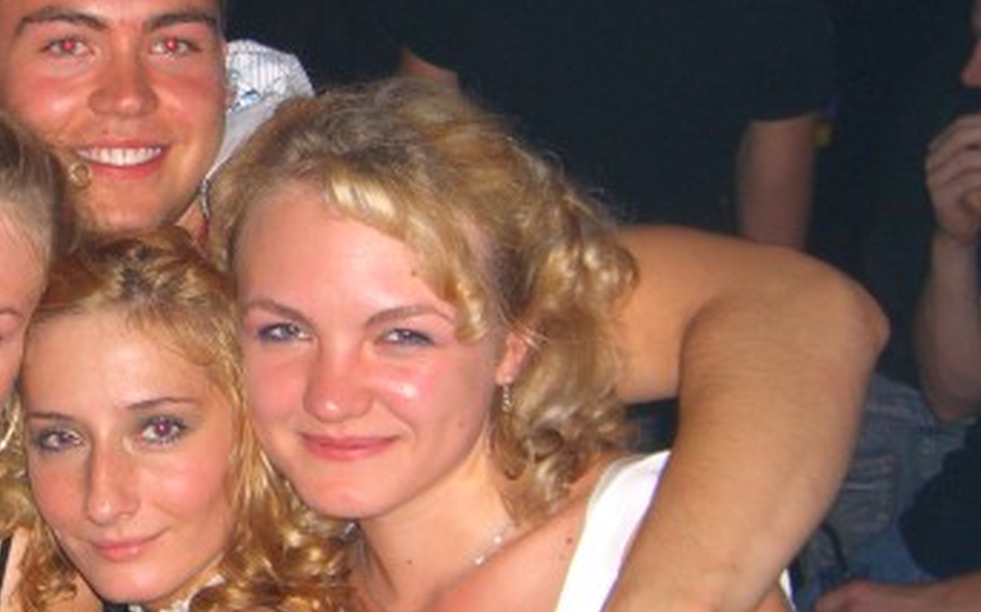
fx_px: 2512
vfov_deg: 13.9
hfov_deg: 21.5
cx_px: 46
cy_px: 306
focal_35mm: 94
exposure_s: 1/60
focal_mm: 7.9
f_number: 2.8
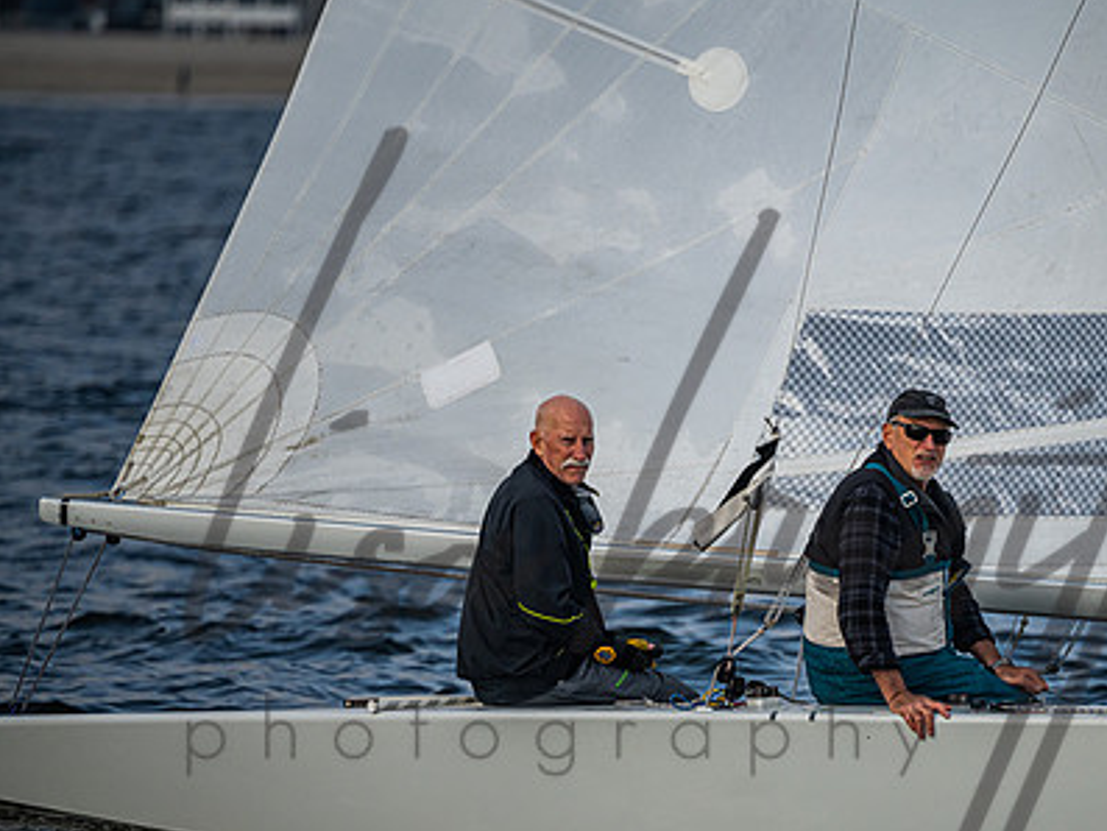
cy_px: 526
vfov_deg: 2.6
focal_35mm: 562
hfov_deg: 3.5
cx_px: 806
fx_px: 17978
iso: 400
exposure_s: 1/1600
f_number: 5.6
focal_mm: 400
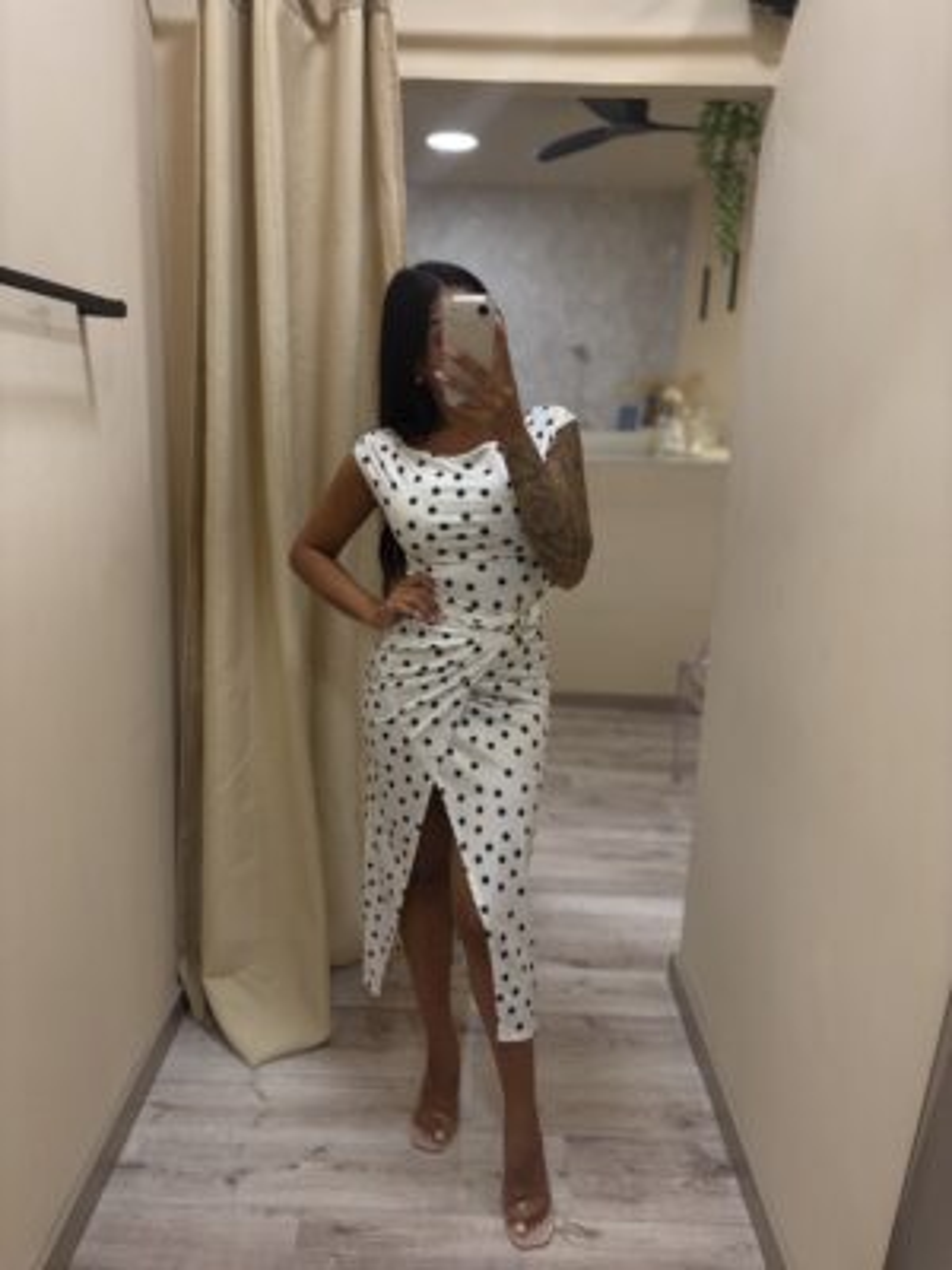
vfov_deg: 67.3
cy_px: 635
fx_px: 953
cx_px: 476
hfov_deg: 53.1
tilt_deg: -24.3
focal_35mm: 26
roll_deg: -0.6
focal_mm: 5.96
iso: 100
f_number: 1.6
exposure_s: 1/100
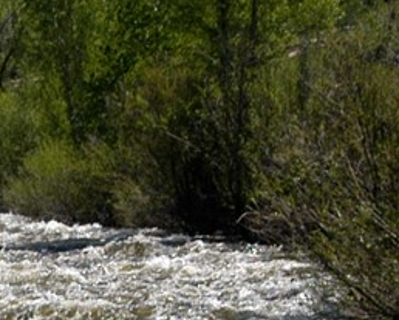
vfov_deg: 5.9
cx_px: -4
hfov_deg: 7.4
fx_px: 3062
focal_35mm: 259
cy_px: 401
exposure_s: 1/400
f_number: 8
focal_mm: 28
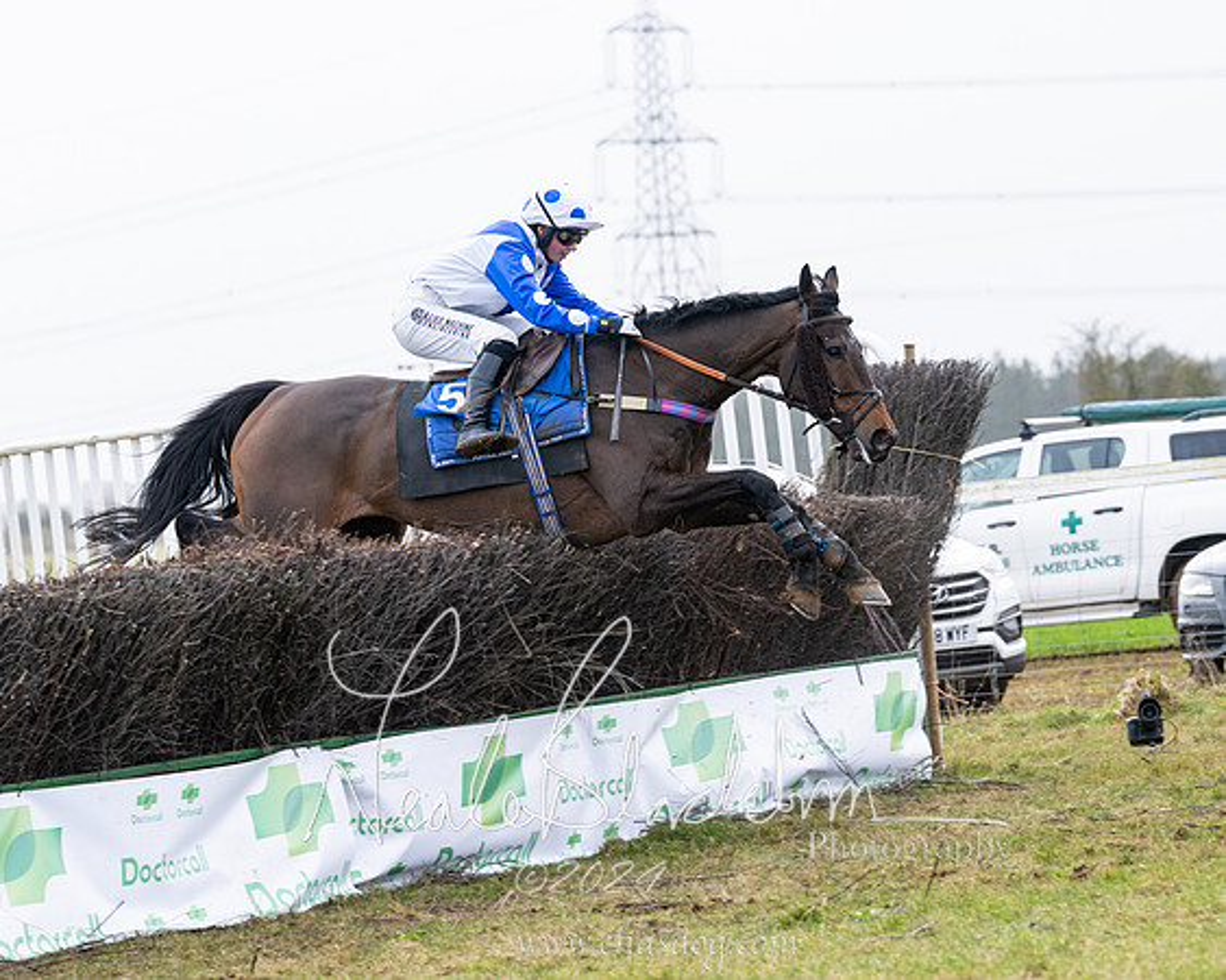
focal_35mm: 160
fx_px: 5809
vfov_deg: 9.6
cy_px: 448
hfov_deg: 12.0
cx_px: 508
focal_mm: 115
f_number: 4
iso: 400
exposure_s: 1/1000
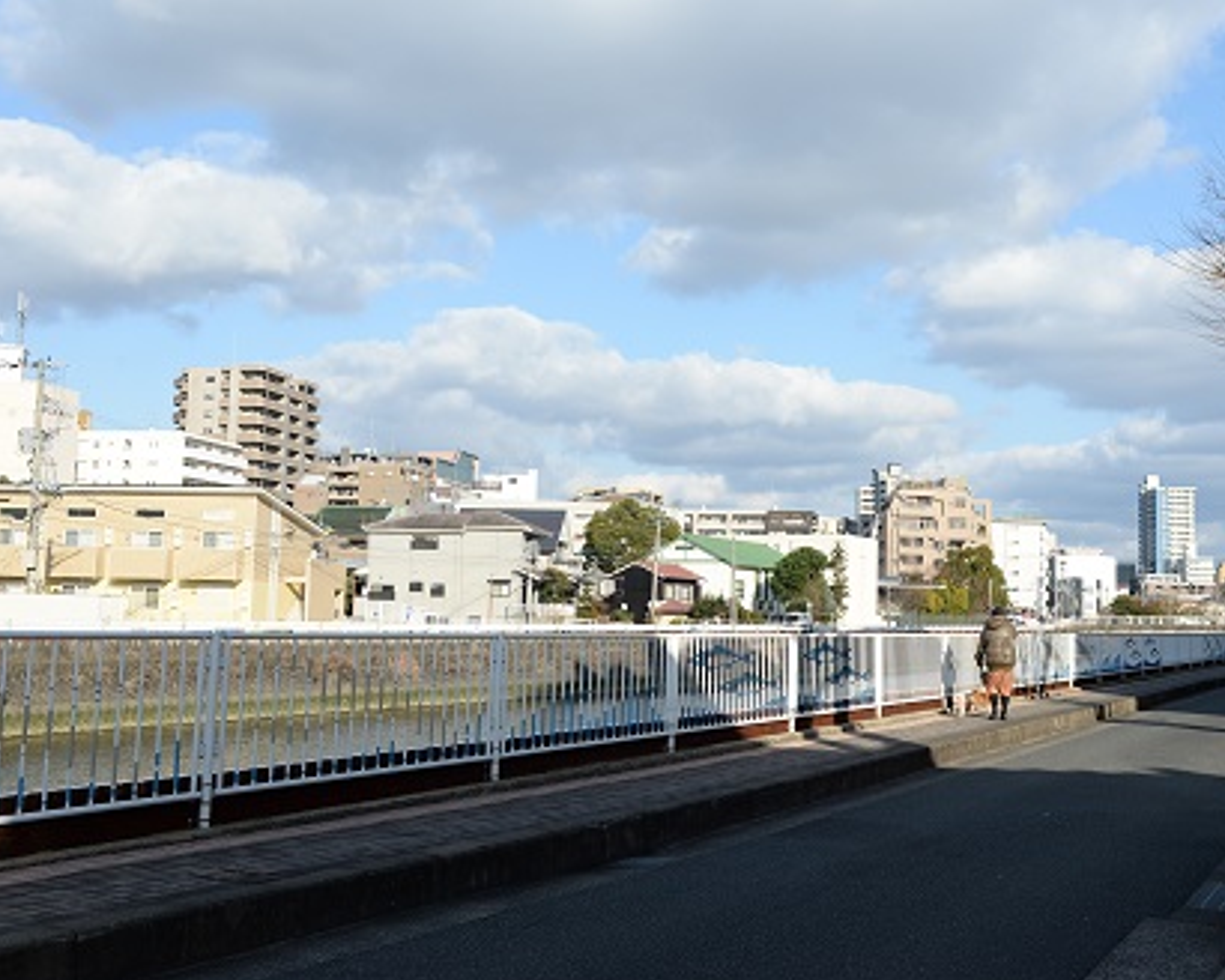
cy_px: 493
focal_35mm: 40
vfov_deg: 37.3
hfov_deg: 45.6
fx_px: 1450
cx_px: 717
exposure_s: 1/500
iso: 200
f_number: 8
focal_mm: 35
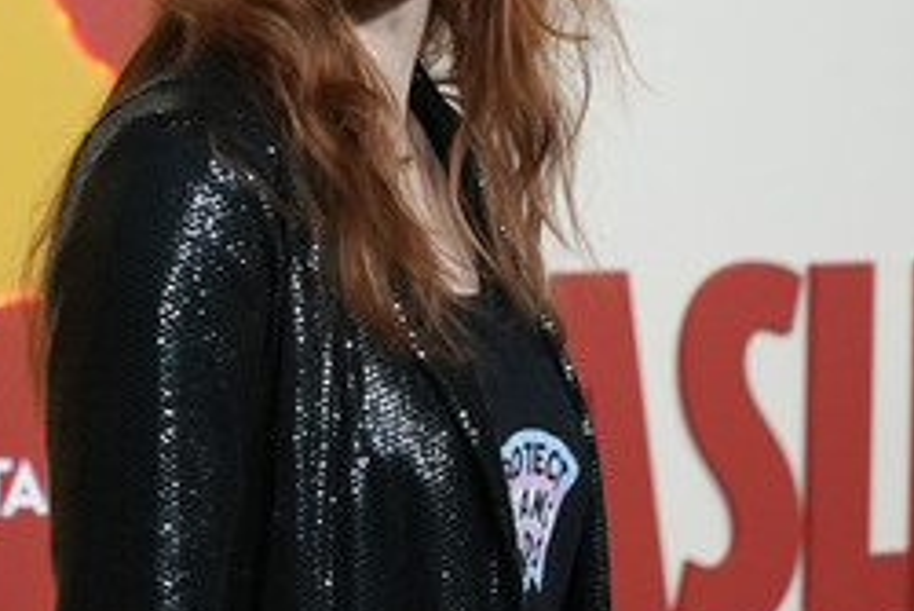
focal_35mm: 180
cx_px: 241
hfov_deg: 11.4
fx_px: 4572
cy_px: 99
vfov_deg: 7.6
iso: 6400
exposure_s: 1/400
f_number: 4.5
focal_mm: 100
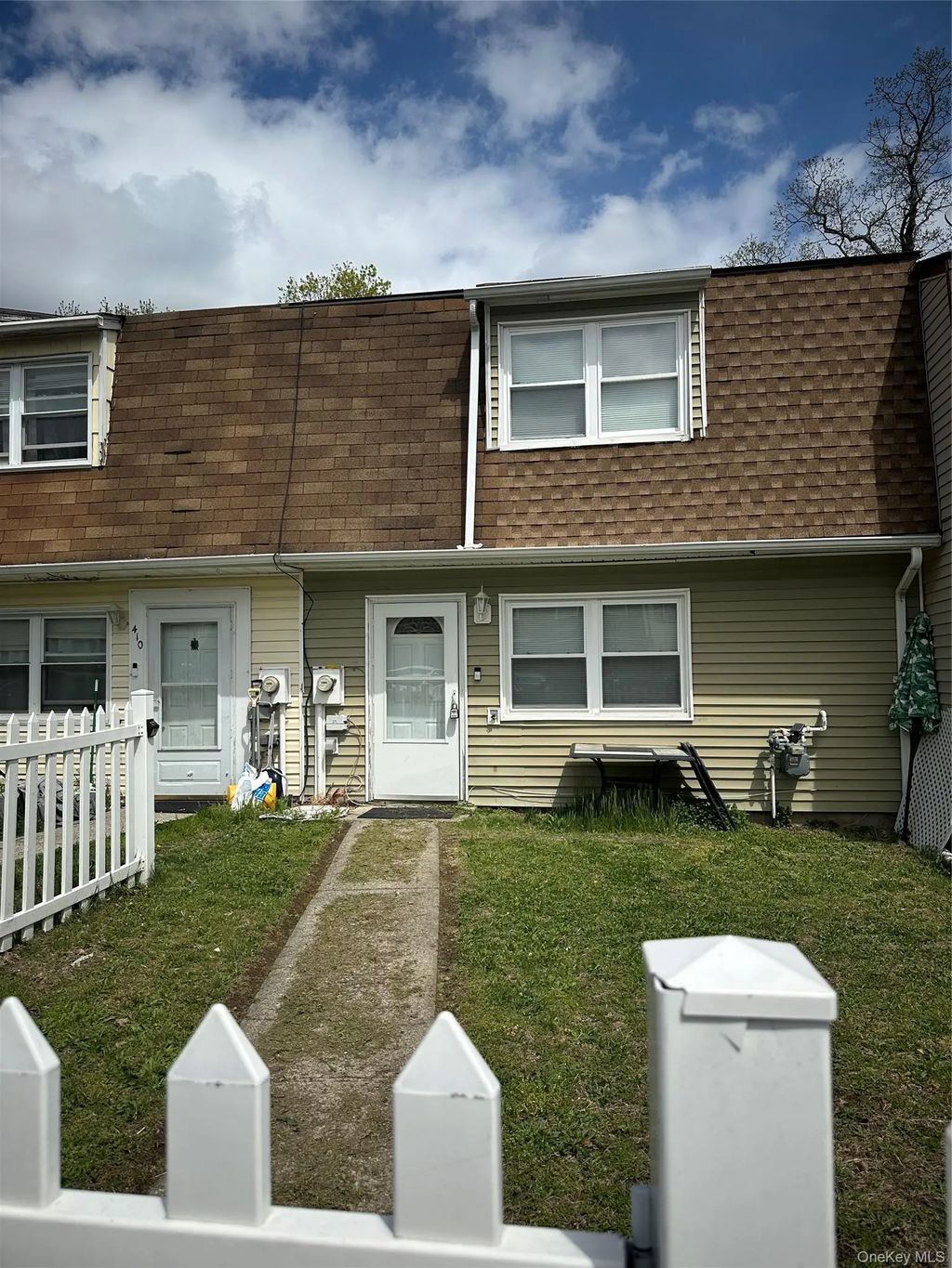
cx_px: 476
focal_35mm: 24
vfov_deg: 71.6
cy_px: 634
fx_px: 880
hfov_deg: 56.8
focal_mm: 6.86
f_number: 1.78
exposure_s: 1/9709
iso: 80
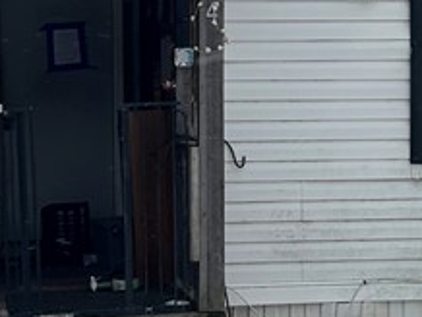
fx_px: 1489
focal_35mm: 122
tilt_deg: -5.3
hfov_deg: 16.1
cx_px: 194
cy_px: 85
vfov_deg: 12.1
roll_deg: +2.4
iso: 40
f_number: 1.5
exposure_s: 1/155
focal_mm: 5.7
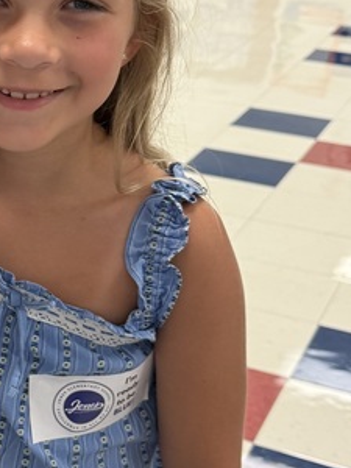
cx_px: -136
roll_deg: -1.6
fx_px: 1109
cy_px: 271
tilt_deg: -22.2
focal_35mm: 82
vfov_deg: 23.8
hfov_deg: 16.7
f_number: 1.78
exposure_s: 1/120
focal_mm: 6.76
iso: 200
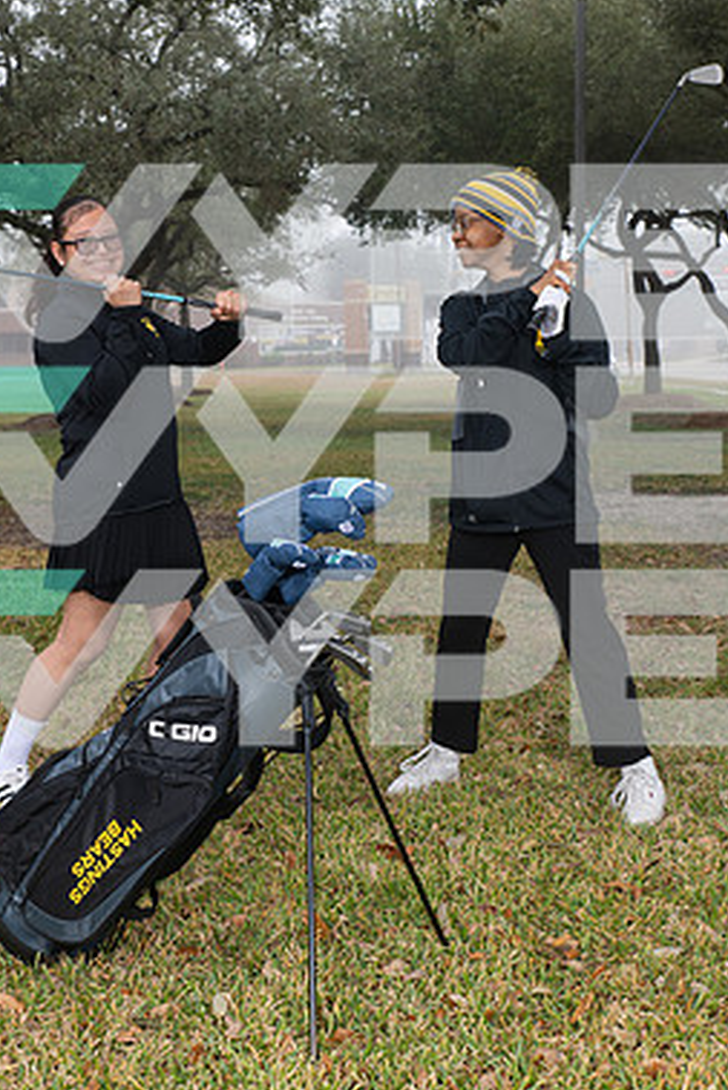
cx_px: 342
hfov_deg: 23.8
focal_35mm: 57
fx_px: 1727
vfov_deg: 35.0
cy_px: 457
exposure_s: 1/250
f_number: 7.1
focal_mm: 48
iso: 250
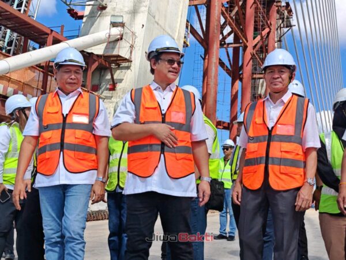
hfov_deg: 39.7
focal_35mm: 48
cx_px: 173
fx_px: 480
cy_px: 130
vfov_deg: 30.3
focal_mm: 6.83
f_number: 2
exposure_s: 1/10000
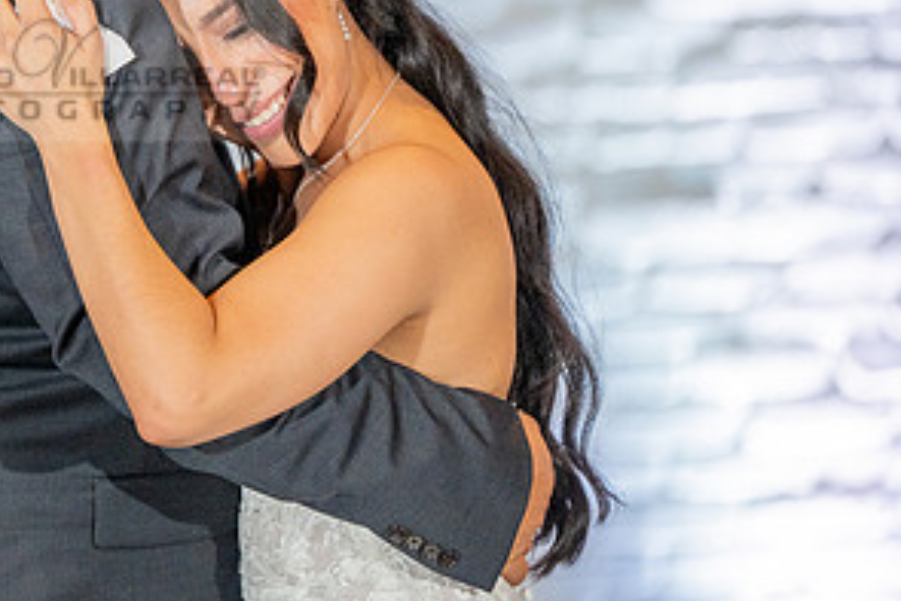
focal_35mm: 354
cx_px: 27
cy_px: 69
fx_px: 8864
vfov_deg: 3.9
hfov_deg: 5.8
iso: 1600
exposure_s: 1/320
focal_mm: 180
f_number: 2.8
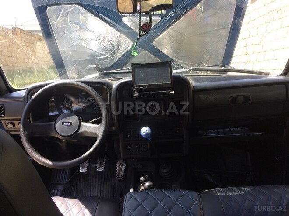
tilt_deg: -8.5
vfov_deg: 48.2
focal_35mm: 29
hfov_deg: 61.7
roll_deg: -0.7
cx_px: 144
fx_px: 242
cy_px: 108
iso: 32
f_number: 2.2
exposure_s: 1/275
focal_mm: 4.15
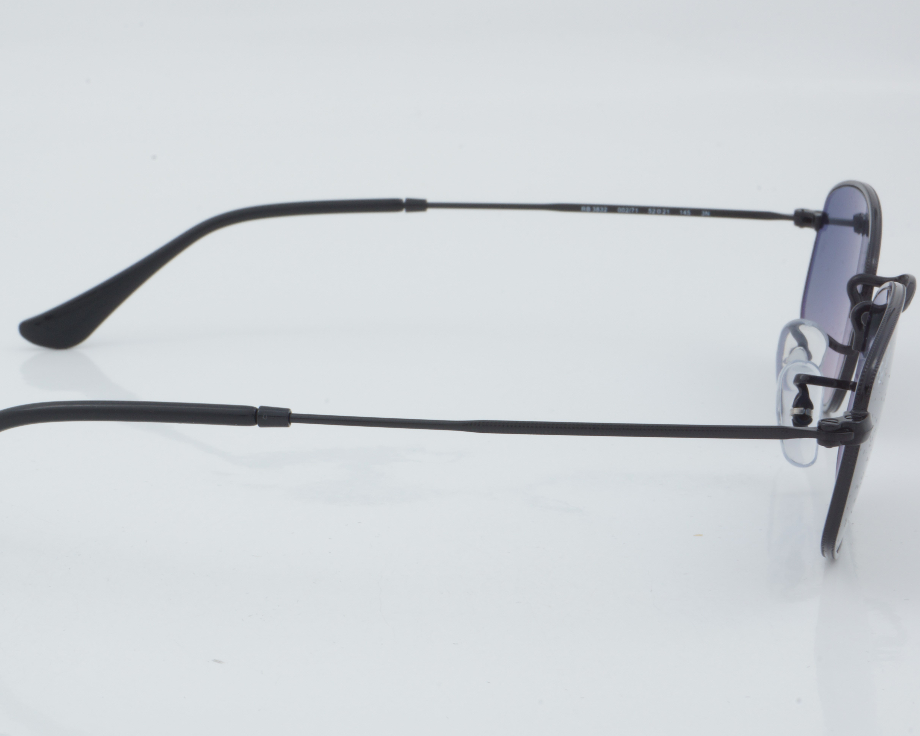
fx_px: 2369
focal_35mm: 87
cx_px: 363
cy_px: 371
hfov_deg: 21.9
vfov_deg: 17.7
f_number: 29
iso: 100
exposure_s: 1/4
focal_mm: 50
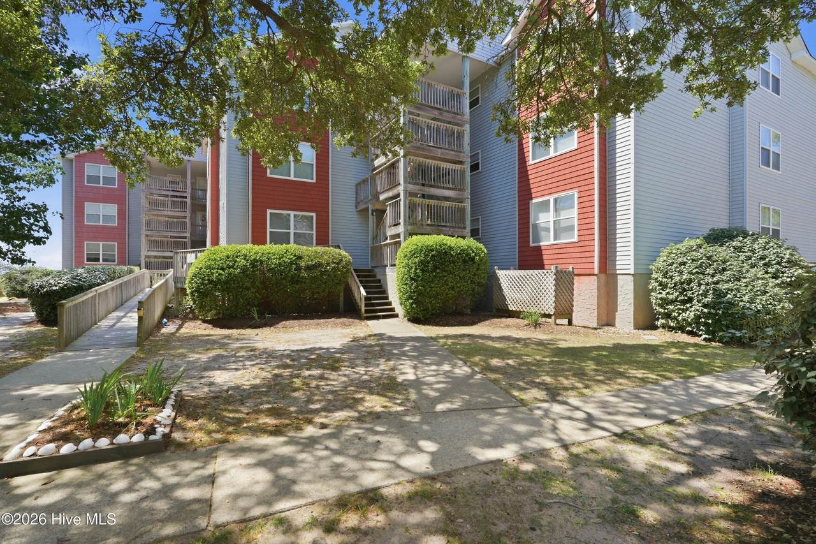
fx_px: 363
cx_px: 408
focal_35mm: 16
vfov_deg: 73.7
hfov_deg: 96.7
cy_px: 272
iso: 100
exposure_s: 1/100
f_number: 8
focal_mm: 16
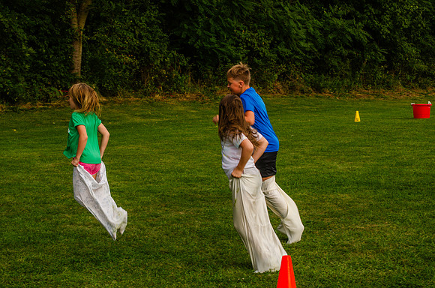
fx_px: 995
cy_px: 144
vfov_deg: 16.5
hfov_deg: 24.7
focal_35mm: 82
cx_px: 218
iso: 200
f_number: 7.1
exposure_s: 1/200
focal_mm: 55
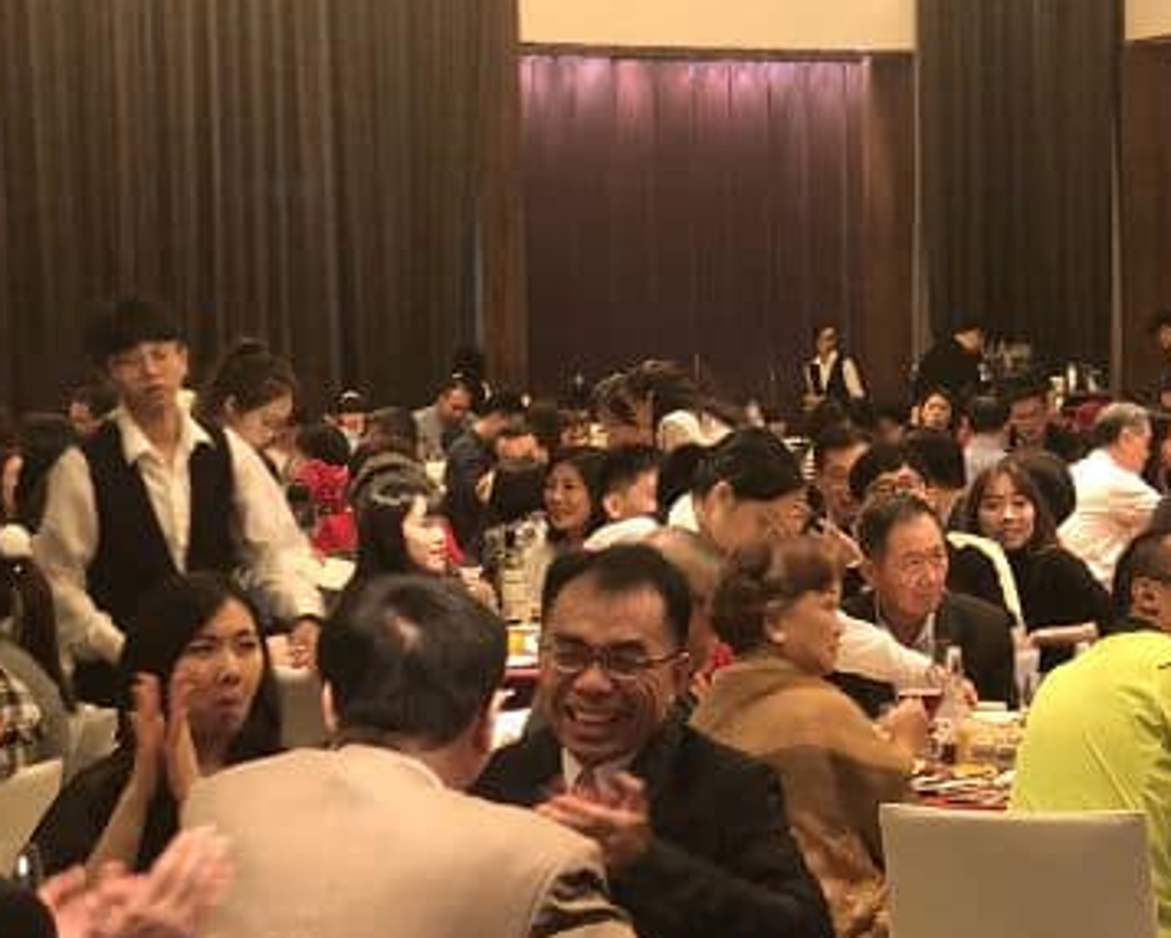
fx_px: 3156
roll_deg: +1.5
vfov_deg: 16.9
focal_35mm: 91
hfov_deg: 20.8
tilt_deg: -1.8
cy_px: 564
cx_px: 899
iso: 160
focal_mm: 6
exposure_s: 1/12
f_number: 2.4
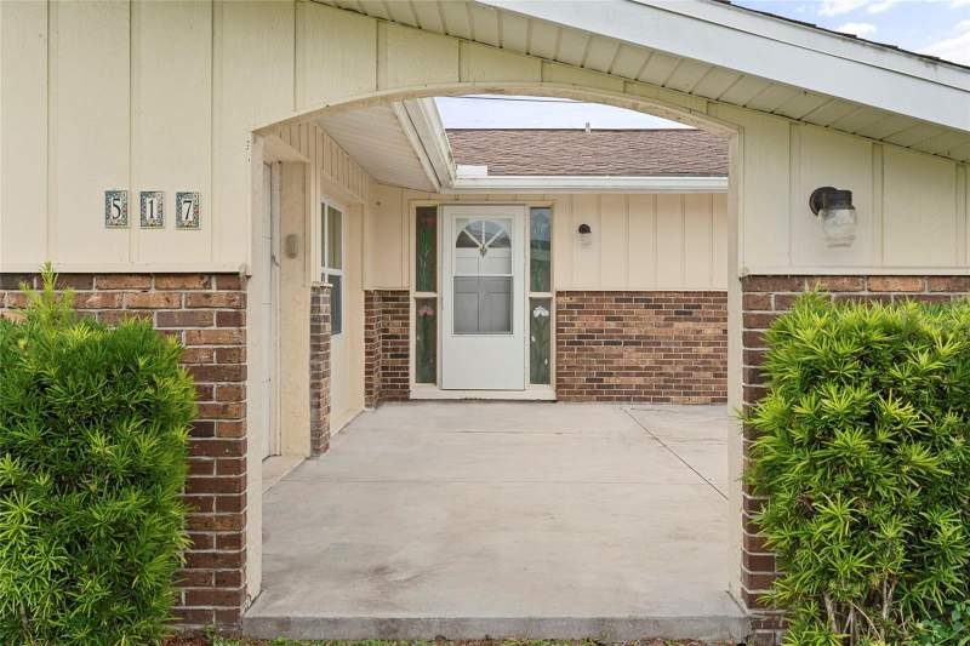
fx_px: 943
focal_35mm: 35
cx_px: 485
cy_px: 323
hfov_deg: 54.4
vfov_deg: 37.8
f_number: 8
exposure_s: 1/60
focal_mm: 35
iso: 400
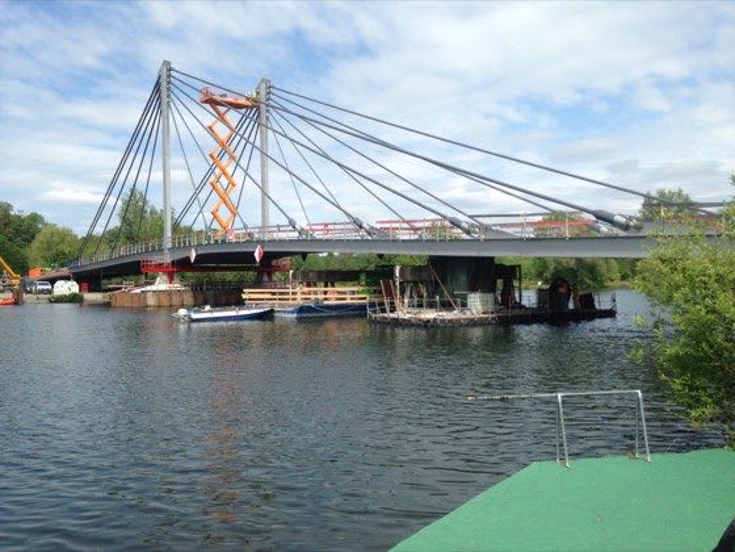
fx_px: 701
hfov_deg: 55.4
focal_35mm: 33
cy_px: 276
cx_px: 368
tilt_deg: -0.4
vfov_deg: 42.9
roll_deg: +0.8
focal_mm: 4.12
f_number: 2.4
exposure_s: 1/1550
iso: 50
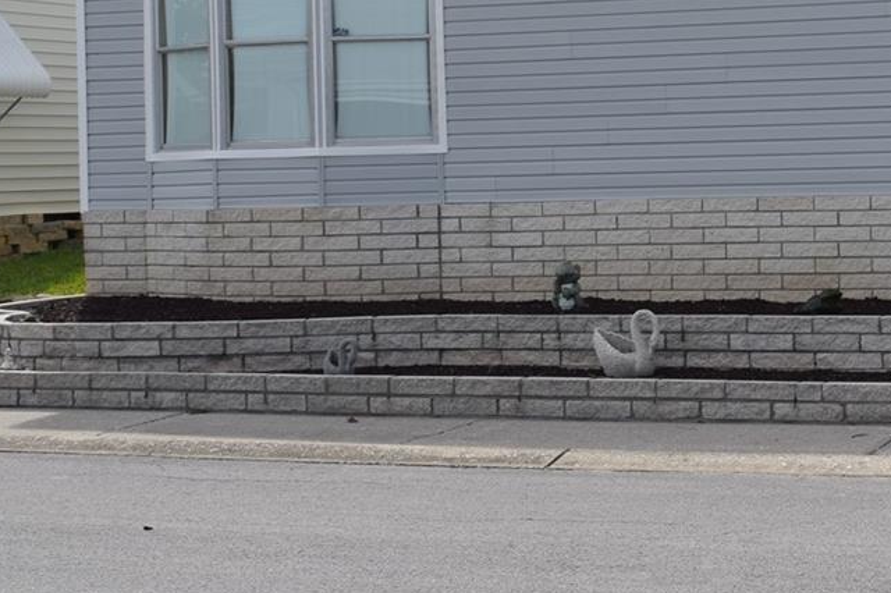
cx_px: 990
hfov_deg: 25.0
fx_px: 1855
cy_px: 206
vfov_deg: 18.1
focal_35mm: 75
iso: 100
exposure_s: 1/200
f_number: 11
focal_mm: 20
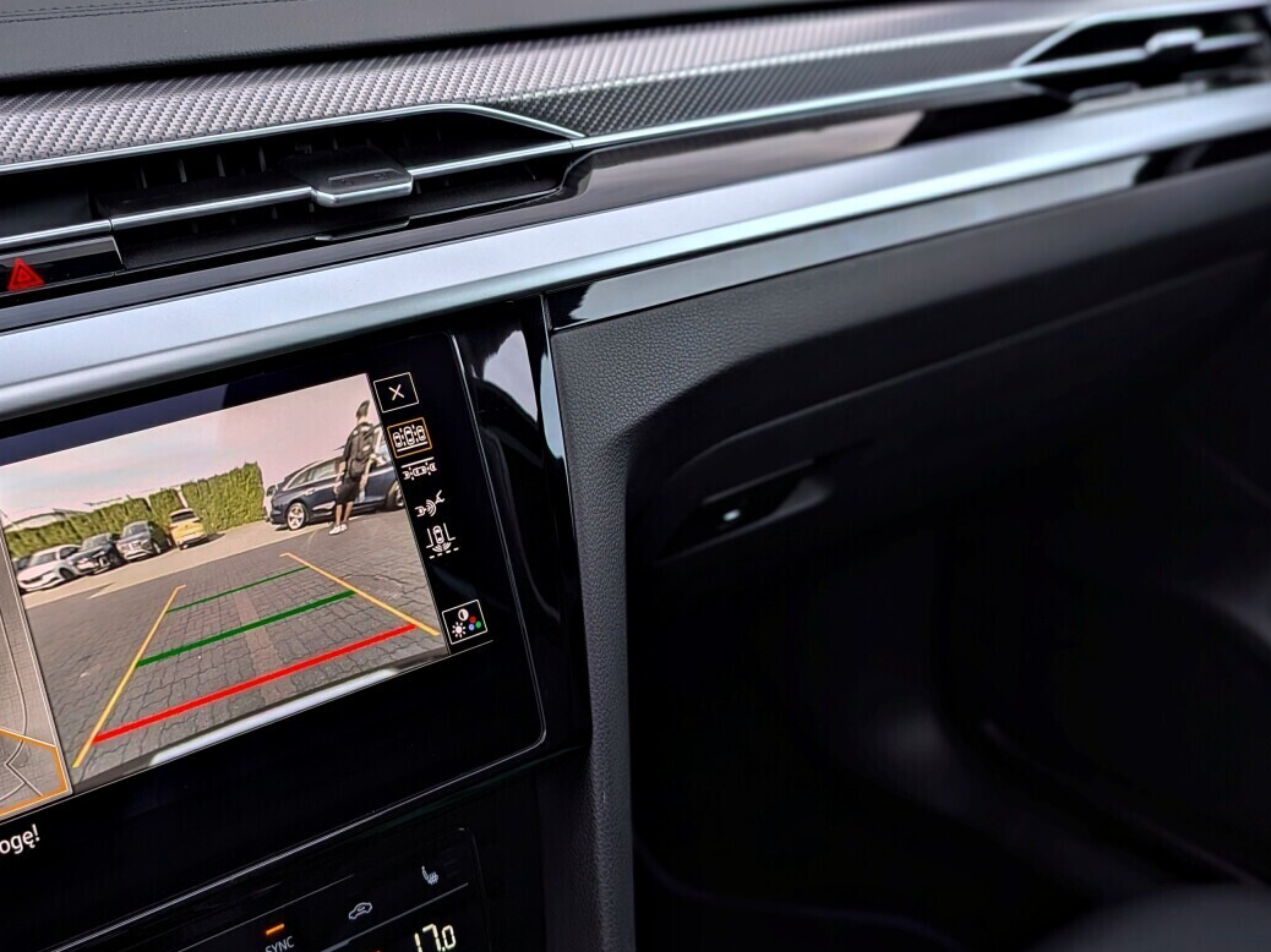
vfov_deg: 38.5
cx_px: 364
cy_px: 389
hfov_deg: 48.7
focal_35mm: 37
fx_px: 1358
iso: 32
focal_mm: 4.53
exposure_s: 1/354
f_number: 1.7
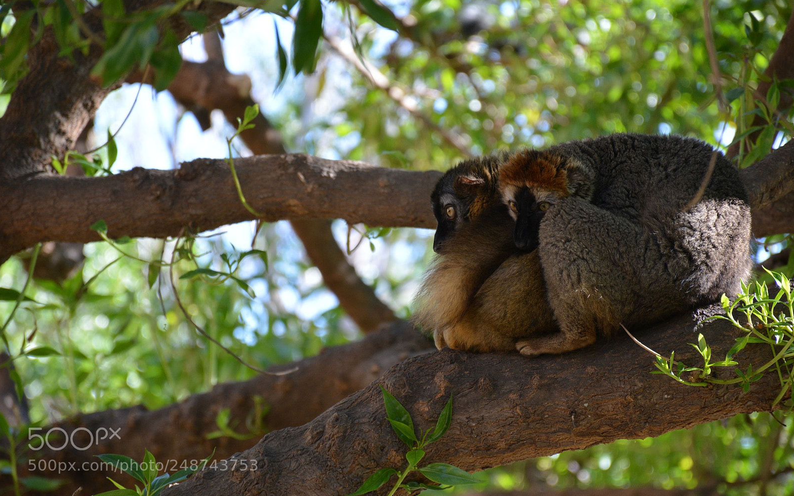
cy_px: 239
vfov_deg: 6.1
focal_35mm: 215
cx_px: 396
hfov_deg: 9.8
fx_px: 4652
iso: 500
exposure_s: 1/250
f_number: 5.6
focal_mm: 140
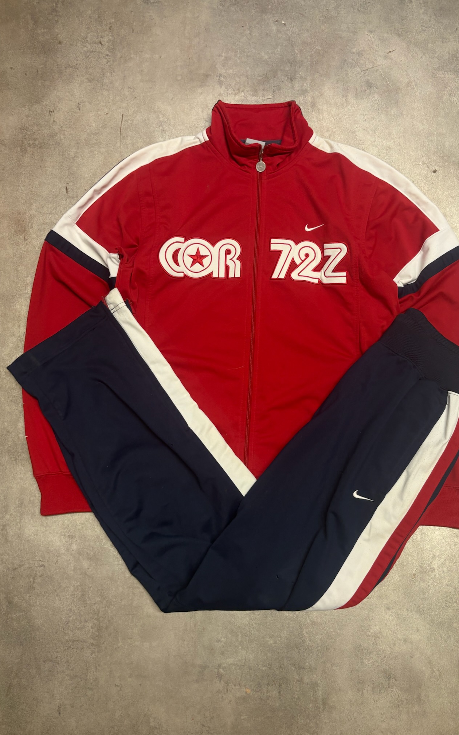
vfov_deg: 66.5
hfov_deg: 44.5
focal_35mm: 28
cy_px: 372
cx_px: 256
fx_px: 560
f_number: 1.6
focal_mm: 5.96
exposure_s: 1/50
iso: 80
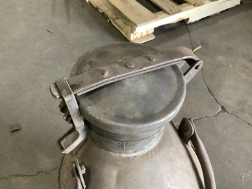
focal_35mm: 32
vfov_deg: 44.2
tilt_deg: -49.0
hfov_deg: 56.8
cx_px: 126
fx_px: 233
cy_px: 96
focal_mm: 3.3
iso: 320
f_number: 2.4
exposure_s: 1/40
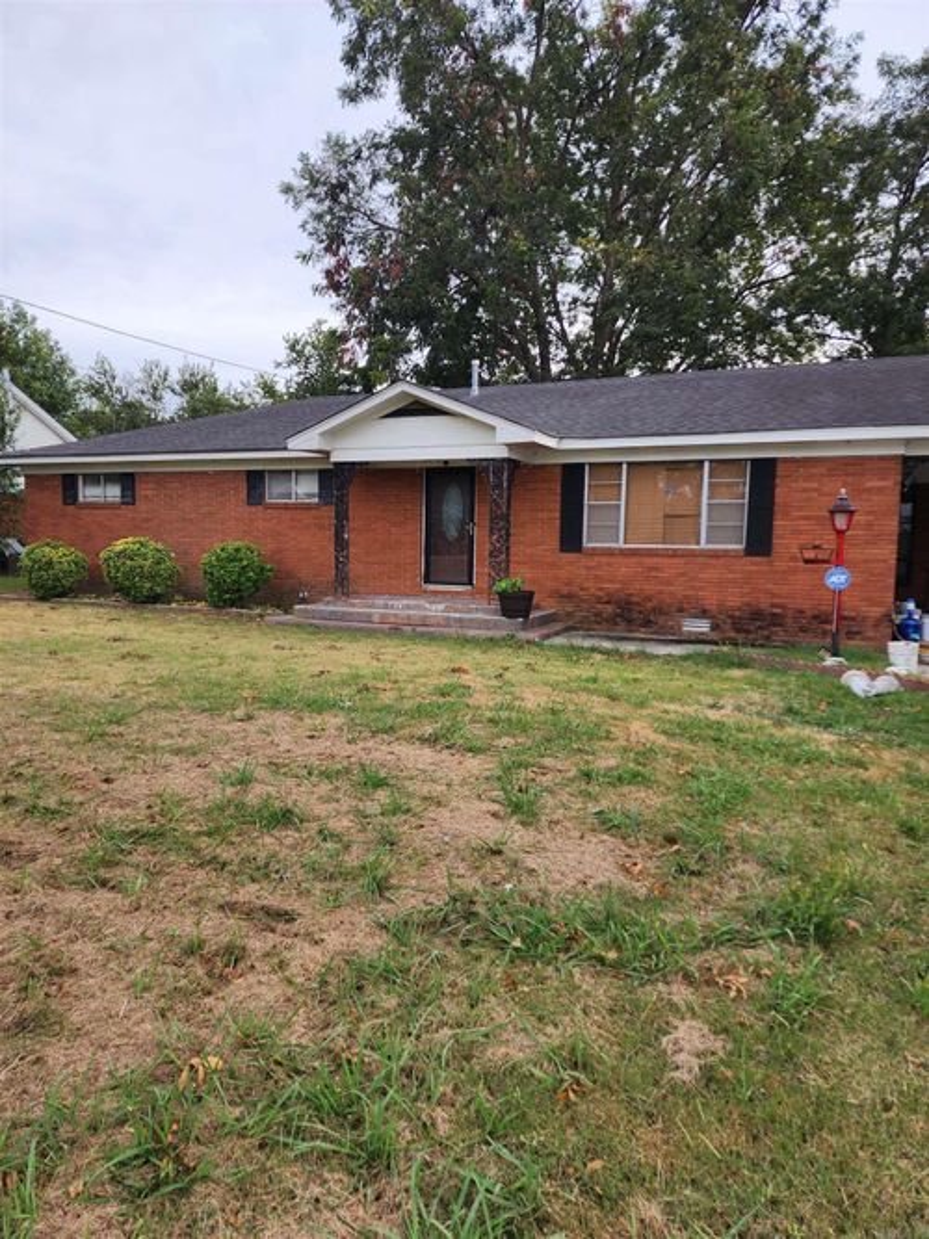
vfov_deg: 73.9
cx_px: 464
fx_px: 823
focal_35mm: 23
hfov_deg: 58.9
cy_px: 620
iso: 12
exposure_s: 1/352
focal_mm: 6.4
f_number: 1.8
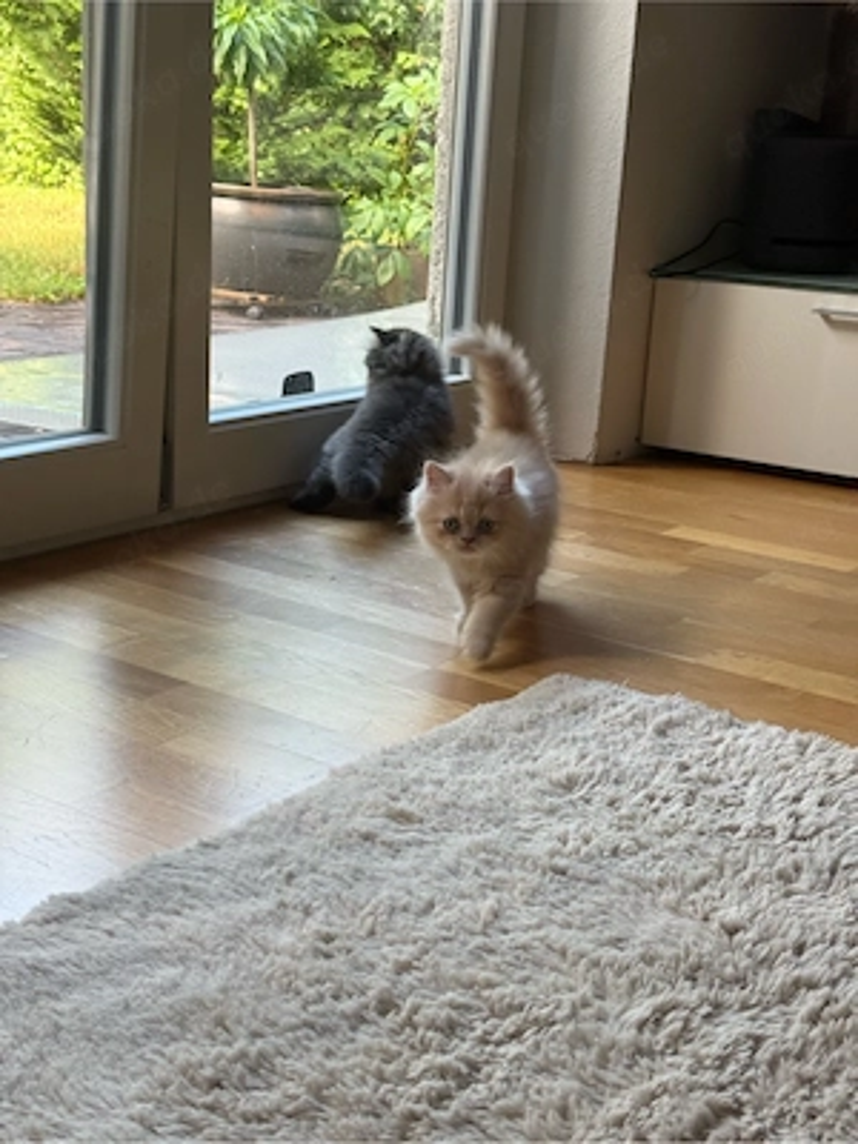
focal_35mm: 48
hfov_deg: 30.3
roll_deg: -2.9
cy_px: 572
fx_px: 1586
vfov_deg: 39.7
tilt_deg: -16.2
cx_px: 429
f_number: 1.78
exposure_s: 1/64
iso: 100
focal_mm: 6.76
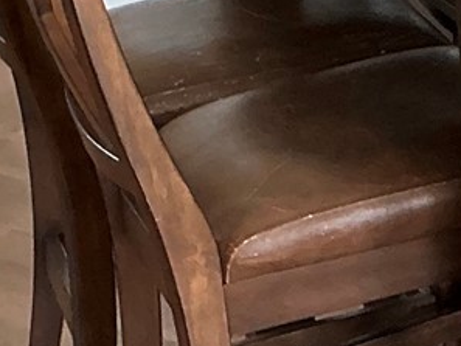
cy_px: -351
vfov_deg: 9.2
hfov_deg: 10.8
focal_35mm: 151
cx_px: 1153
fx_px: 2012
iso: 64
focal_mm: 3
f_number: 1.8
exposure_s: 1/95
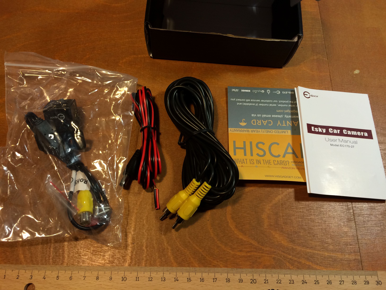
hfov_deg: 61.7
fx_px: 323
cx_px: 193
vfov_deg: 48.2
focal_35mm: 29
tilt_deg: -65.7
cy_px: 145
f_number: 2.2
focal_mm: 4.15
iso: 100
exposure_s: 1/33
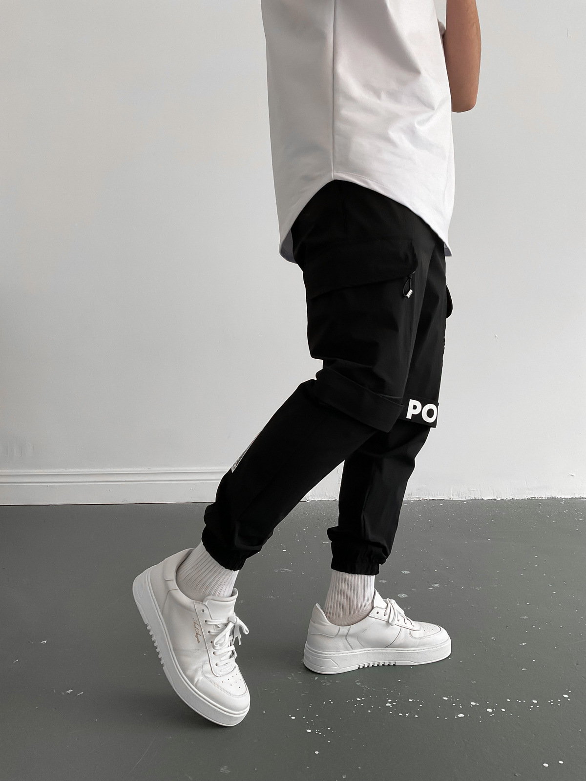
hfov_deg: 48.2
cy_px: 390
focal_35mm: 29
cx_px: 293
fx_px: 655
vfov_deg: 61.7
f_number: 1.8
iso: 64
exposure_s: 1/120
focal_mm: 3
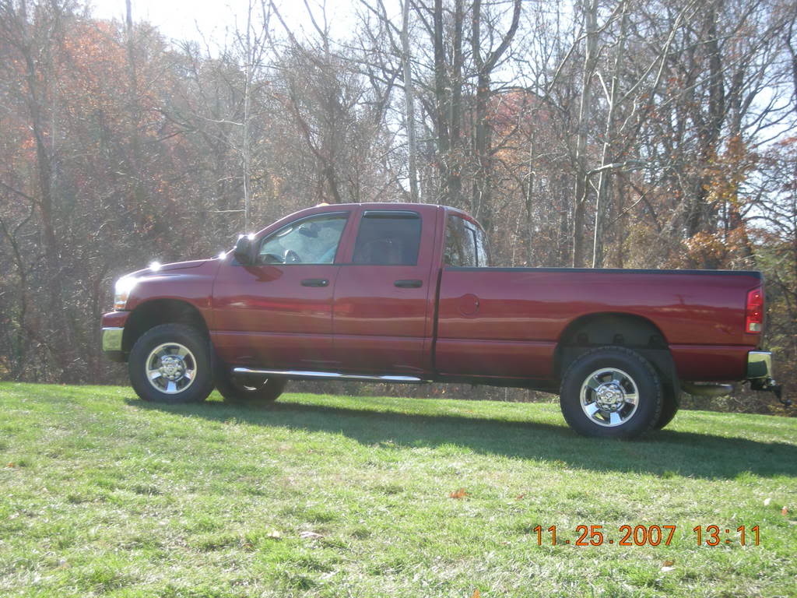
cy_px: 299
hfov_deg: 38.9
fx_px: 1128
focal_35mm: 49
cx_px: 398
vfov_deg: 29.7
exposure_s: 1/191
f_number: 3.2
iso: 50
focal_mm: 7.9
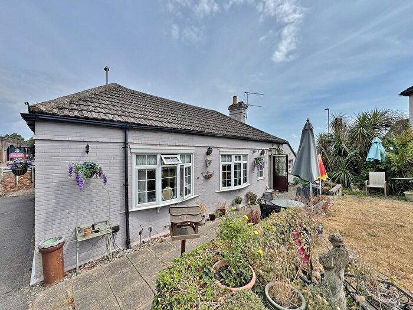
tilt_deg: -0.1
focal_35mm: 14
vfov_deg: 85.7
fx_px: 167
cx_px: 206
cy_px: 155
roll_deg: +0.5
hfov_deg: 102.1
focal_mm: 2.22
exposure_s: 1/2208
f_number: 2.2
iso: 50
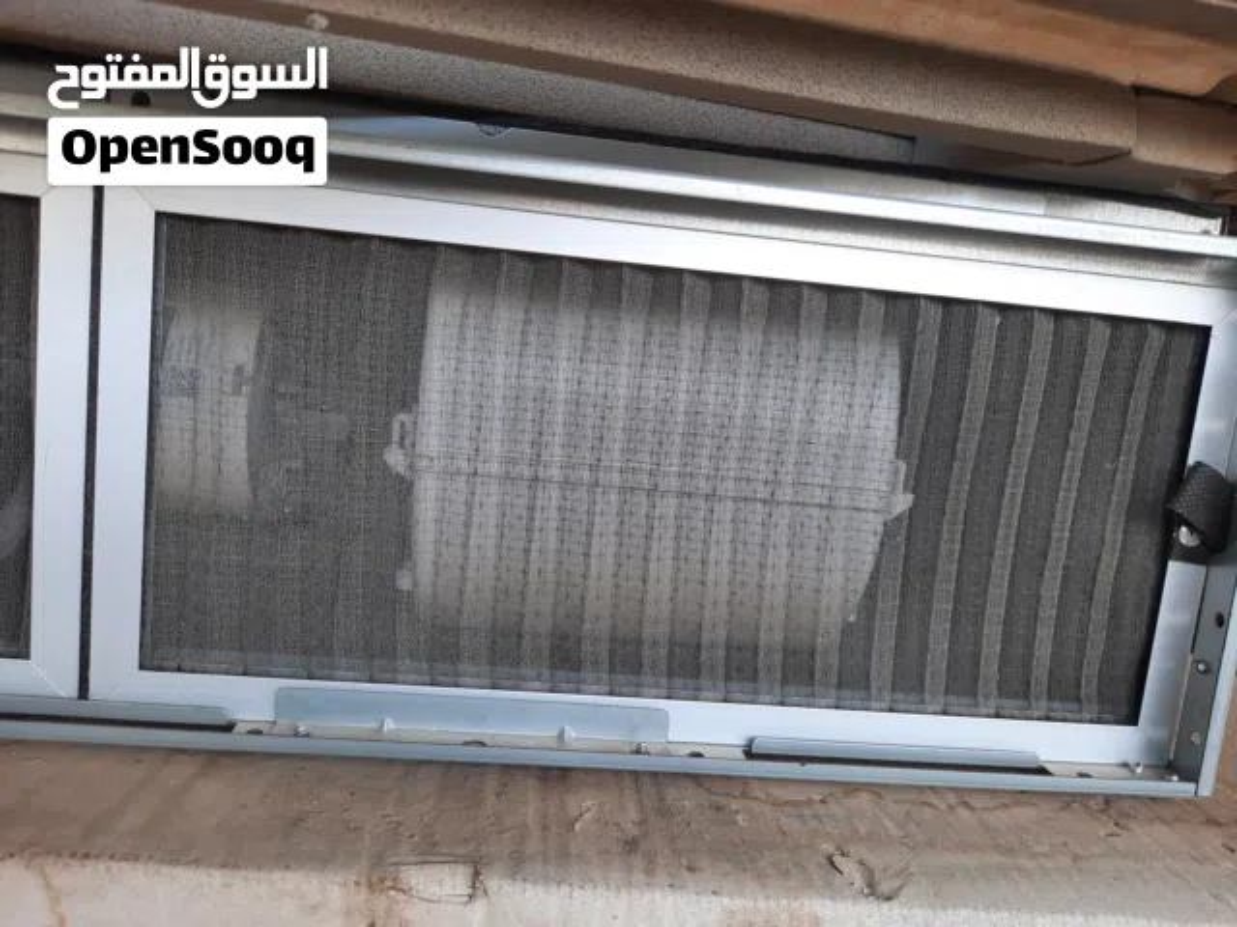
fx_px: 893
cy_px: 464
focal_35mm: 25
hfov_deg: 69.4
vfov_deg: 54.9
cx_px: 618
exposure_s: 1/100
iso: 40
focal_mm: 4.6
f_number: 2
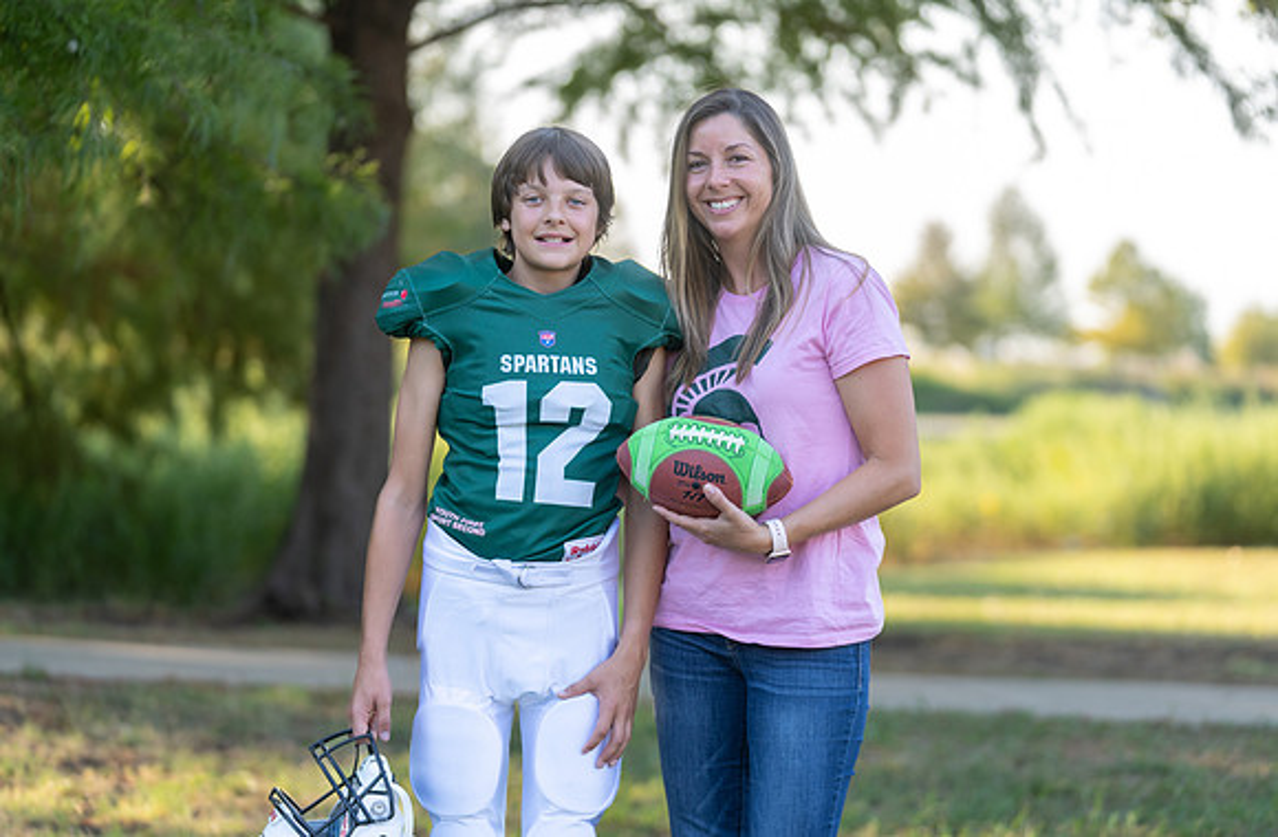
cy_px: 392
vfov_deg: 11.6
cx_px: 669
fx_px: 4126
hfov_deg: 17.6
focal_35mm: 117
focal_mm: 111
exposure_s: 1/320
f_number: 2.8
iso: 125
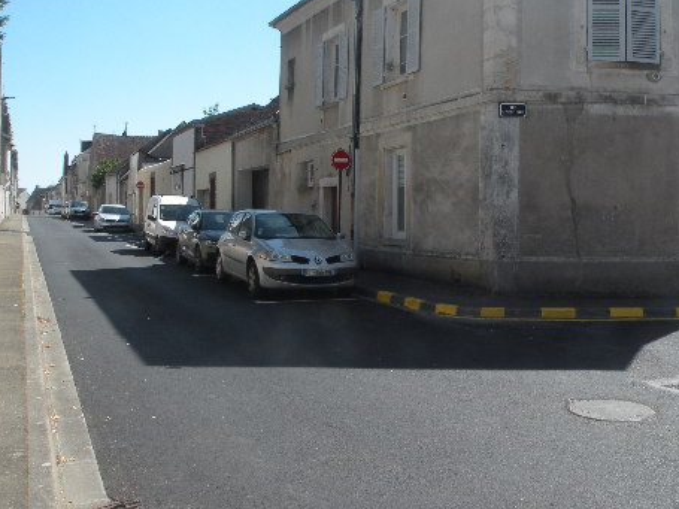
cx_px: 473
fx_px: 745
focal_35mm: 38
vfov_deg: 37.5
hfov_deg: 47.9
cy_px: 200
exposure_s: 1/187
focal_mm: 4.7
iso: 64
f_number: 6.3
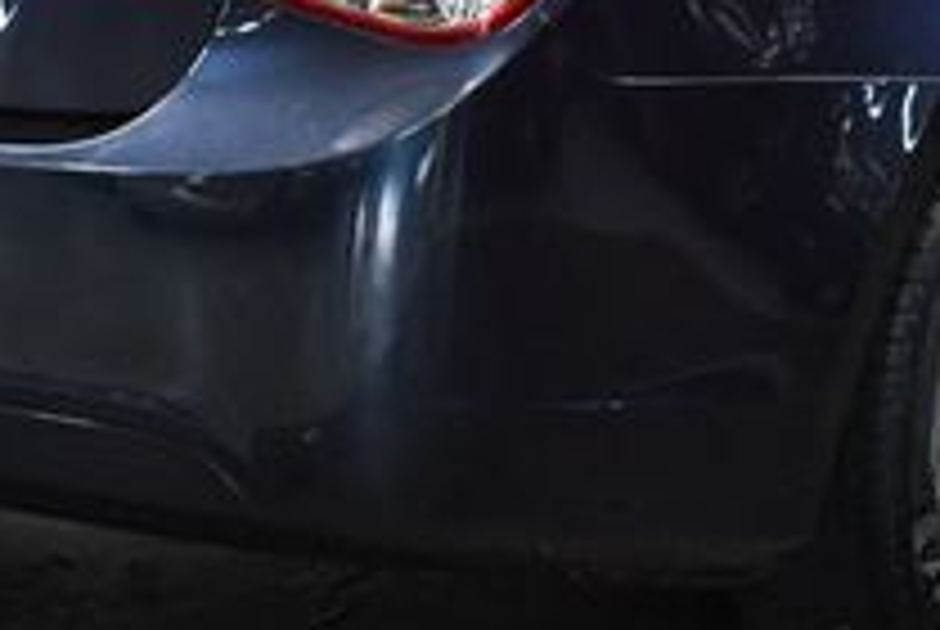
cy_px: -158
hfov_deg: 14.5
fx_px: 3687
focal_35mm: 141
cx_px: 562
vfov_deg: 9.6
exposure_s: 1/125
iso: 1250
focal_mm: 23
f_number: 3.8
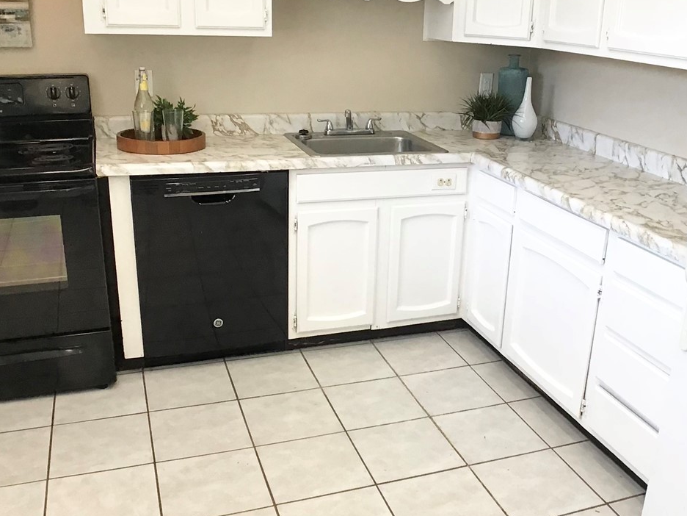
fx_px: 1052
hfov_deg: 36.1
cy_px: 254
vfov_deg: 27.5
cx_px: 409
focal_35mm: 53
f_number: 2.4
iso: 32
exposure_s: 1/30
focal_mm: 3.3
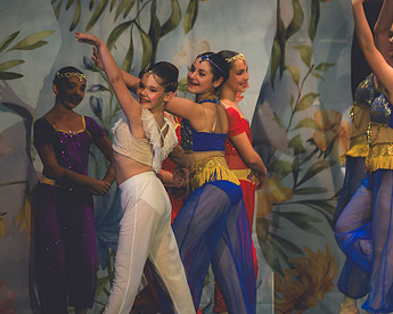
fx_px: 5502
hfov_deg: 4.1
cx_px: 156
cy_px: 165
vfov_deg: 3.3
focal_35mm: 473
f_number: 2.8
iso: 1100
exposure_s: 1/500
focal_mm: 200
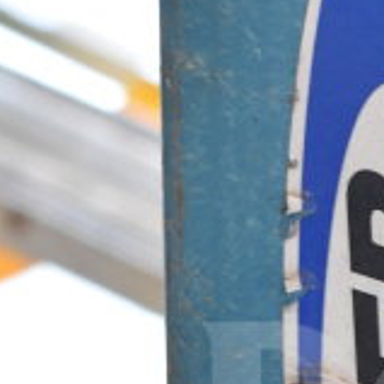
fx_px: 3138
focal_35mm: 250
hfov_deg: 7.0
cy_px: 513
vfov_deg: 6.9
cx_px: 418
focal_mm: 34
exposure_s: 1/50
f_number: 4.5
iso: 1000
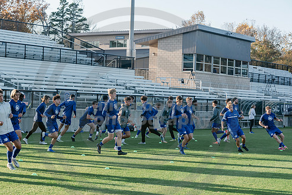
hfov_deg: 24.8
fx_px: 665
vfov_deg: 16.6
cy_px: 112
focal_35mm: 82
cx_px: 134
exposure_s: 1/1000
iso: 1250
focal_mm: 70
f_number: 6.3
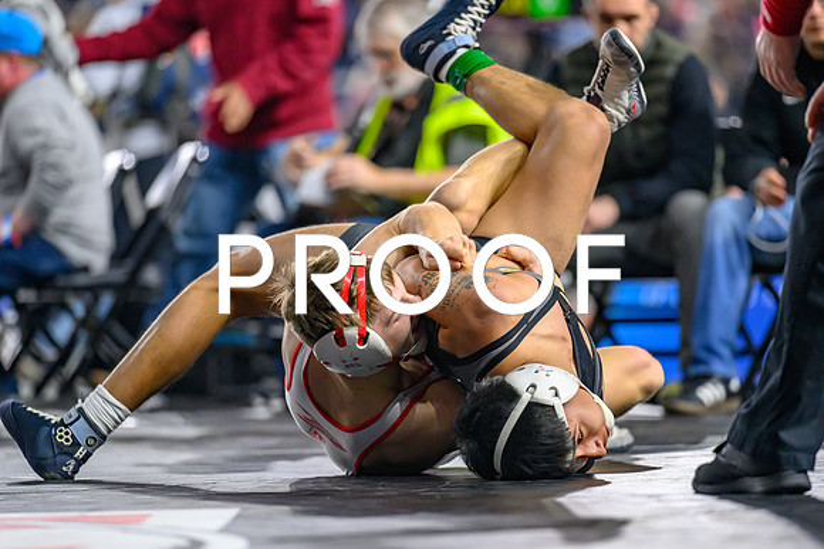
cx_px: 442
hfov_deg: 8.7
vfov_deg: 5.8
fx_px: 5445
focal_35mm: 238
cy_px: 323
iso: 3200
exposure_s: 1/640
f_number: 2.8
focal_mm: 200
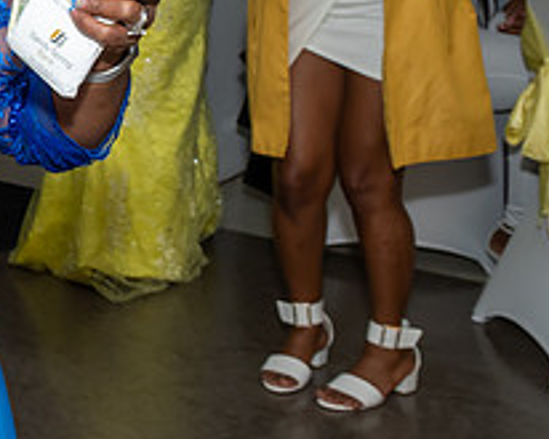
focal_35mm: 103
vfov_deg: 14.6
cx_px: -429
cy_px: -45
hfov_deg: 15.9
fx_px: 1674
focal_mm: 19
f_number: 6.3
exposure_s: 1/250
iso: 500
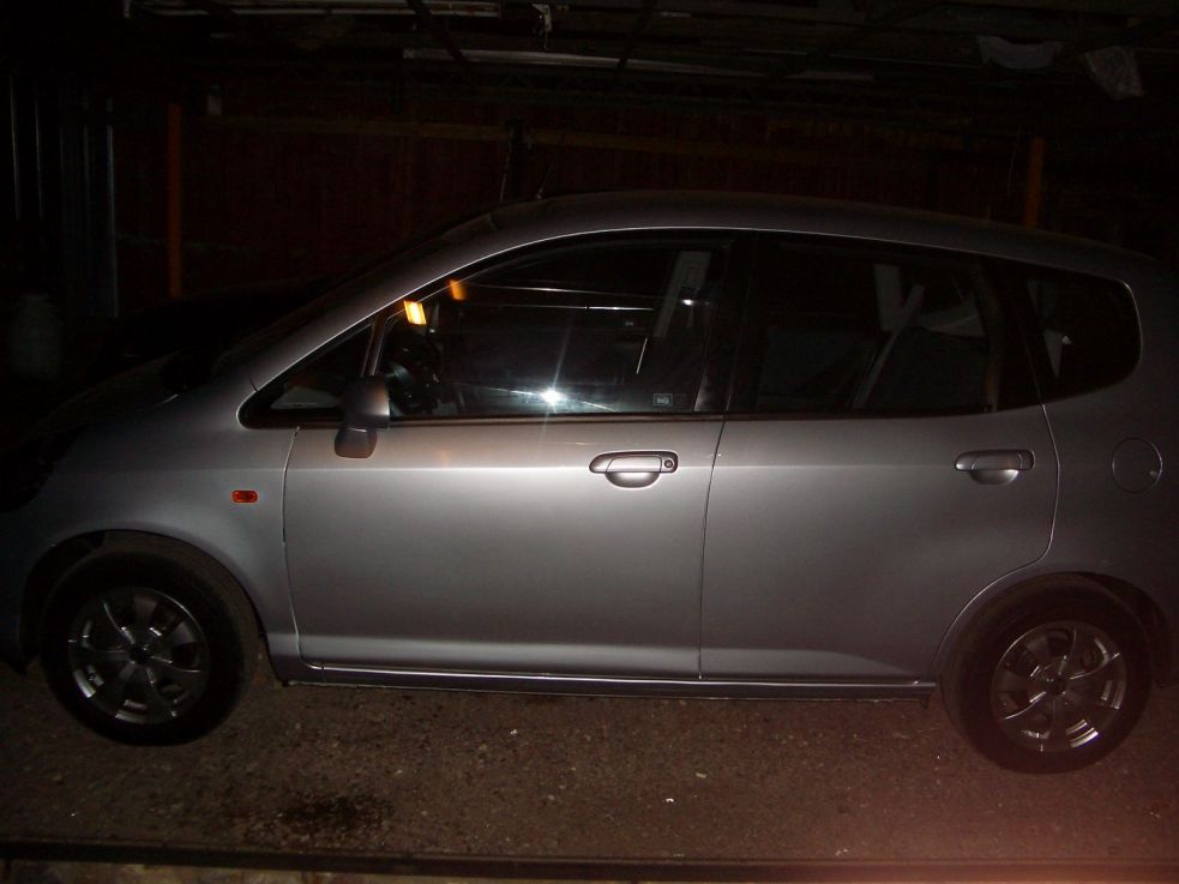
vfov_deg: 40.7
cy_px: 442
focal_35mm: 35
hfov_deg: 52.6
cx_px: 590
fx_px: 1192
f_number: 2.6
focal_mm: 5.8
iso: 100
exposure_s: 1/60
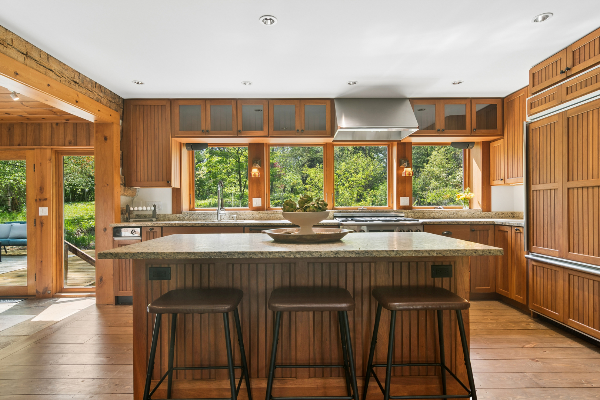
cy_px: 200
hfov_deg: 90.0
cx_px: 300
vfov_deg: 67.4
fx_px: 300
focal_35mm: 18
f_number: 8
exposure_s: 1/13
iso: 200
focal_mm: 12
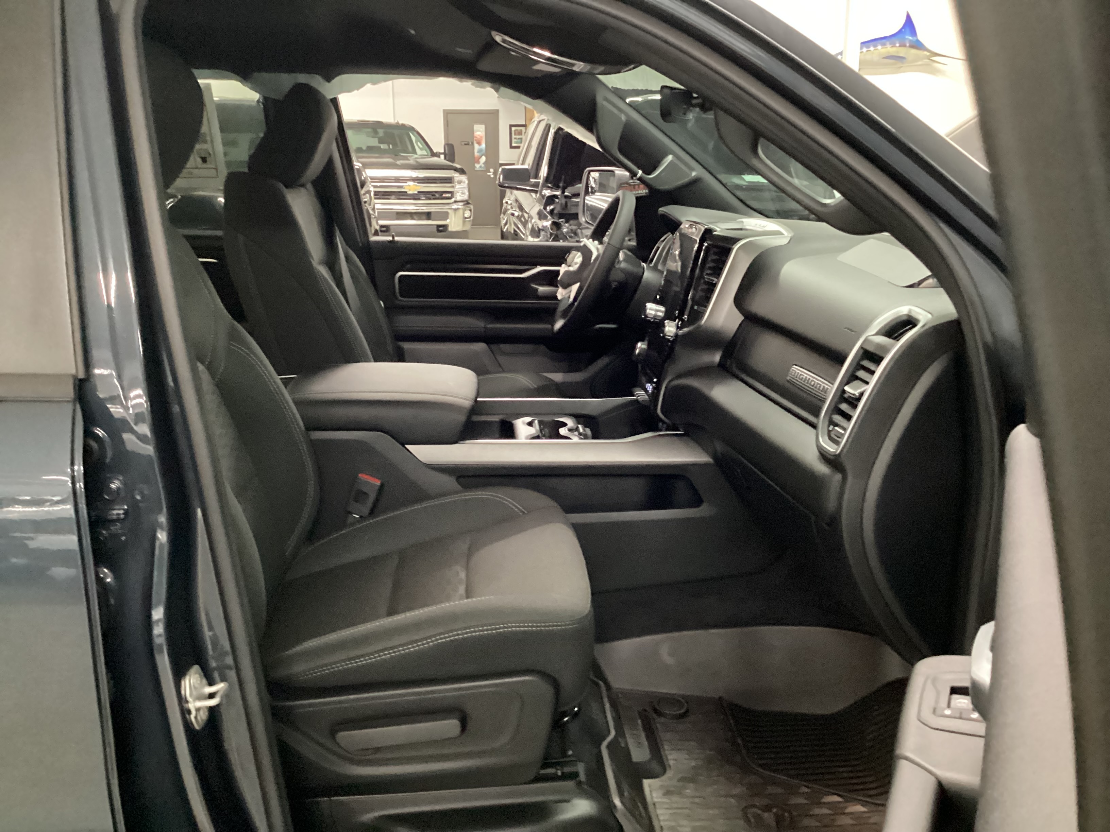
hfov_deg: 58.4
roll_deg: +0.1
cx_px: 555
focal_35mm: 31
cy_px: 416
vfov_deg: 45.4
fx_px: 994
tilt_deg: -16.5
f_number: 2.4
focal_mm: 3.3
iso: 800
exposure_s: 1/24
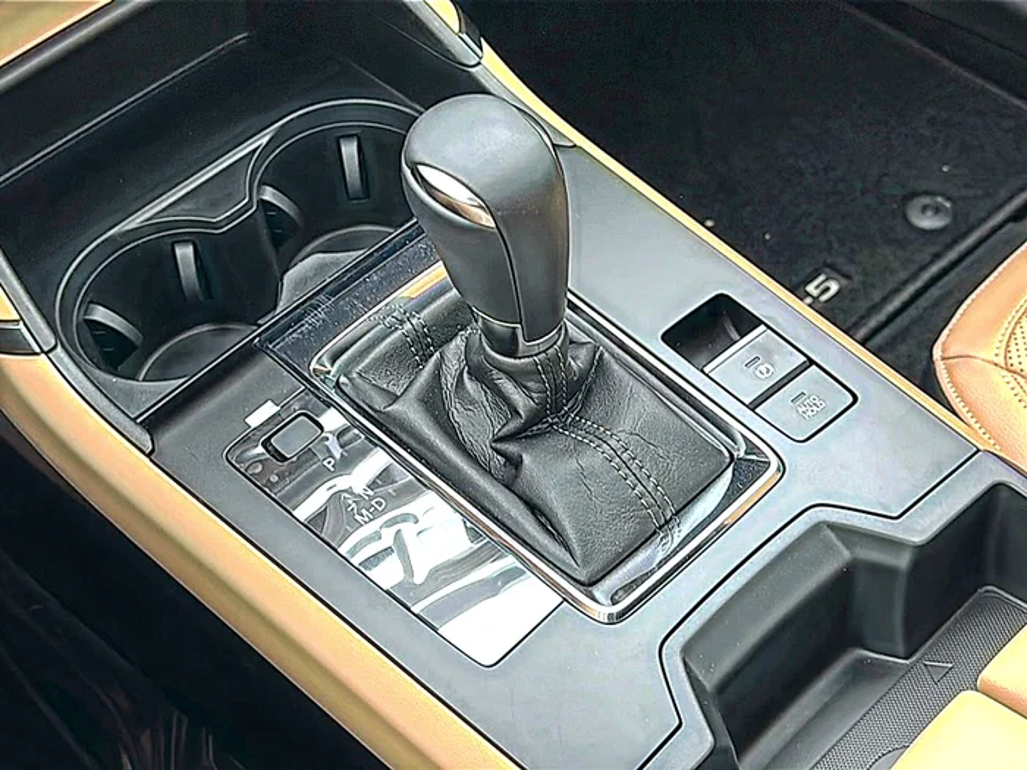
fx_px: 1246
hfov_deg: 44.8
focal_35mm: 42
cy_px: 385
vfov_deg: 34.3
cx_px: 514
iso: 50
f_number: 1.78
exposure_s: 1/94
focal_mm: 6.86
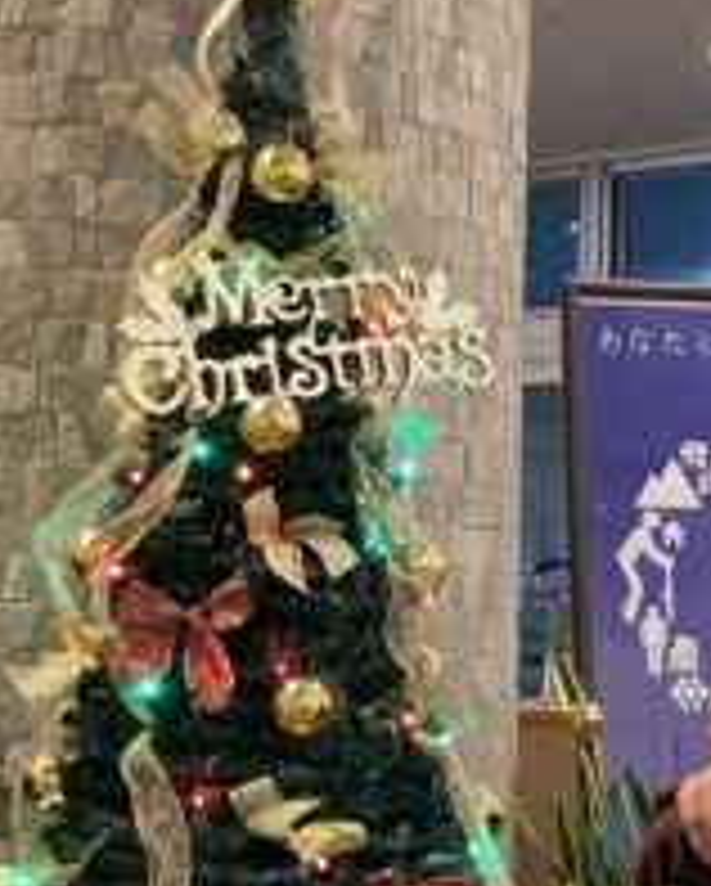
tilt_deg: -3.0
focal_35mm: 92
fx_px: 2416
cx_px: 324
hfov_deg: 16.7
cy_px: 738
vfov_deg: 20.5
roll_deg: -2.9
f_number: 2.4
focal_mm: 3.3
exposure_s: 1/40
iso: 400
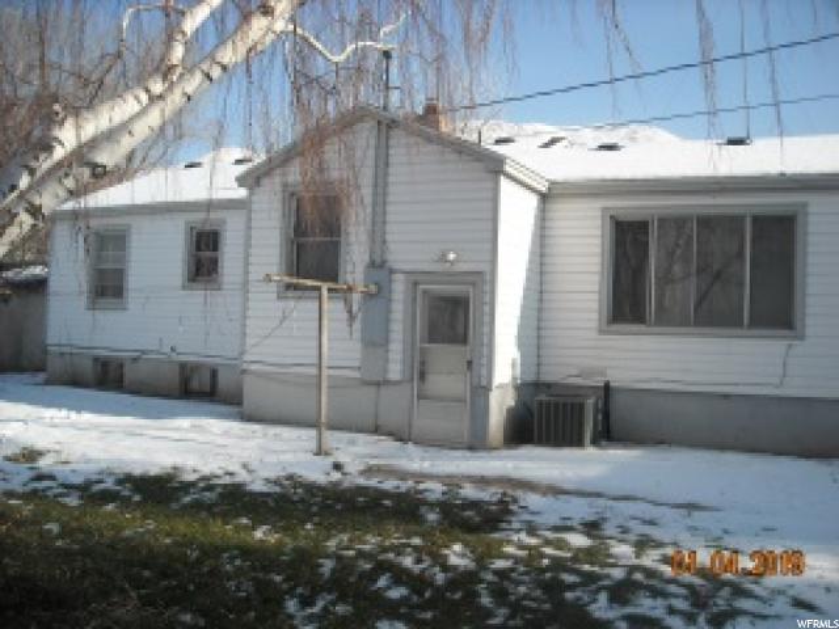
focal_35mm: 35
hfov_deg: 52.6
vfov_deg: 40.7
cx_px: 420
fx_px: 848
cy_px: 314
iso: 64
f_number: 5.6
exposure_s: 1/239
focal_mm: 5.7
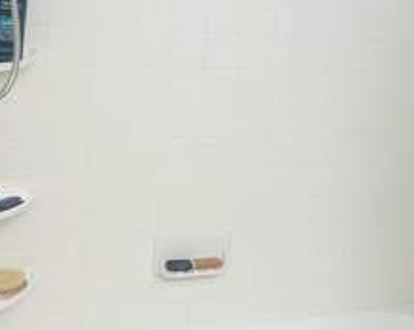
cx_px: 323
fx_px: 686
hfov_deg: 32.8
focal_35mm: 56
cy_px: 83
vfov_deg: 26.8
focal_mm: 5.1
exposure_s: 1/60
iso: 125
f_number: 1.6
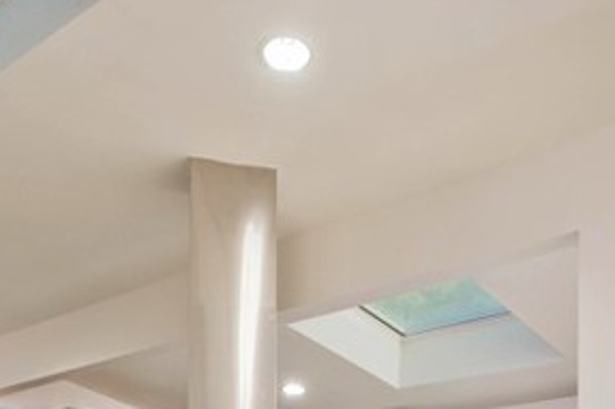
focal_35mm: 50
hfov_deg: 39.3
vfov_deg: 23.3
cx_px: 221
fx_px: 854
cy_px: 558
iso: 400
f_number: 5.6
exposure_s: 1/200
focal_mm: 14
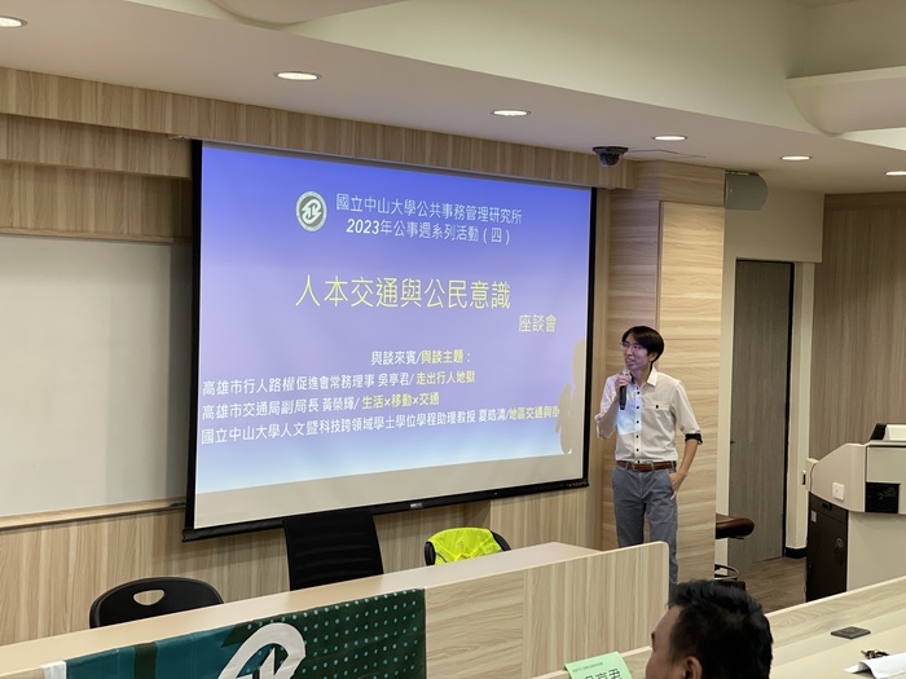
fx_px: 1361
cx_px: 453
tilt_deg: -2.1
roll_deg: -1.0
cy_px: 340
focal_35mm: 52
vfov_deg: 28.0
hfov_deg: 36.8
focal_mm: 6
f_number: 2
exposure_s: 1/120
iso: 125
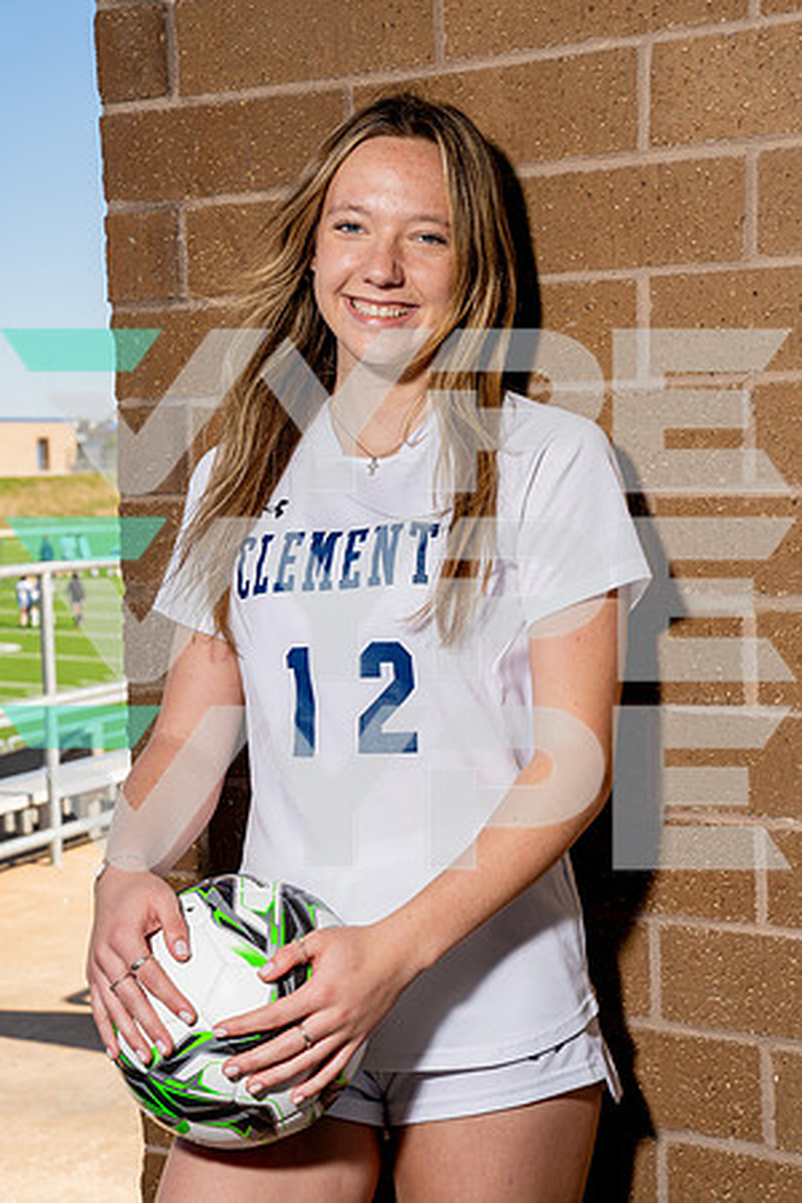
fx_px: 1938
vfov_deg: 34.5
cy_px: 602
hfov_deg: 23.4
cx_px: 401
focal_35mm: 58
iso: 100
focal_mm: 58
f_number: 8
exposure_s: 1/250
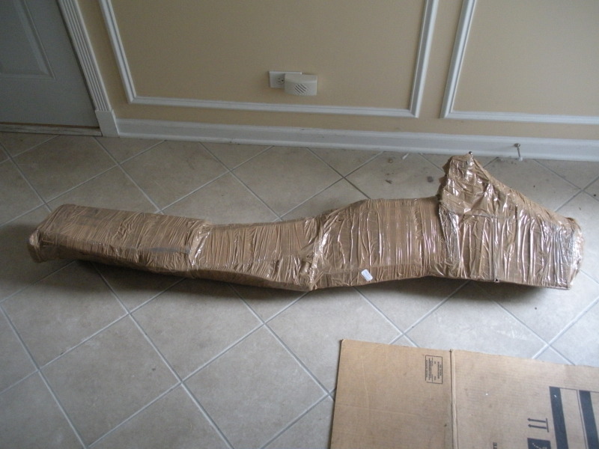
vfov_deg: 39.7
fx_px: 623
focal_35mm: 36
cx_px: 300
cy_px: 224
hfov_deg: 51.4
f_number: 3.5
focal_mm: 6.3
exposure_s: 1/56
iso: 400
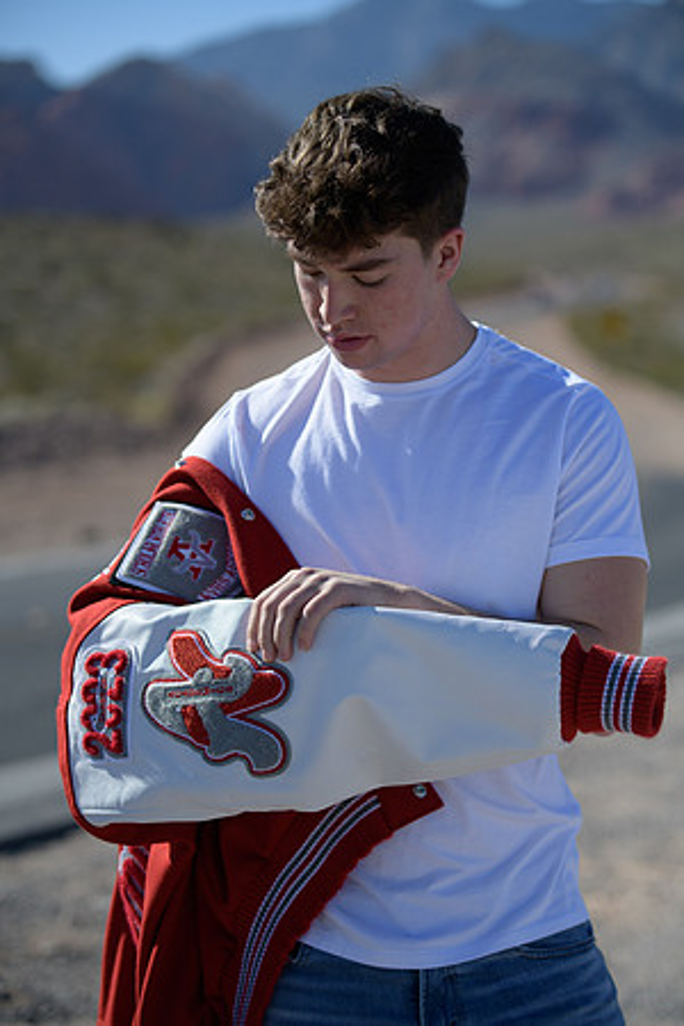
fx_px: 2223
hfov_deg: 17.5
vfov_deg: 26.0
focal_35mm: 78
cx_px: 342
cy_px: 513
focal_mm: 78
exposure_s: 1/5000
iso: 200
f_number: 2.8
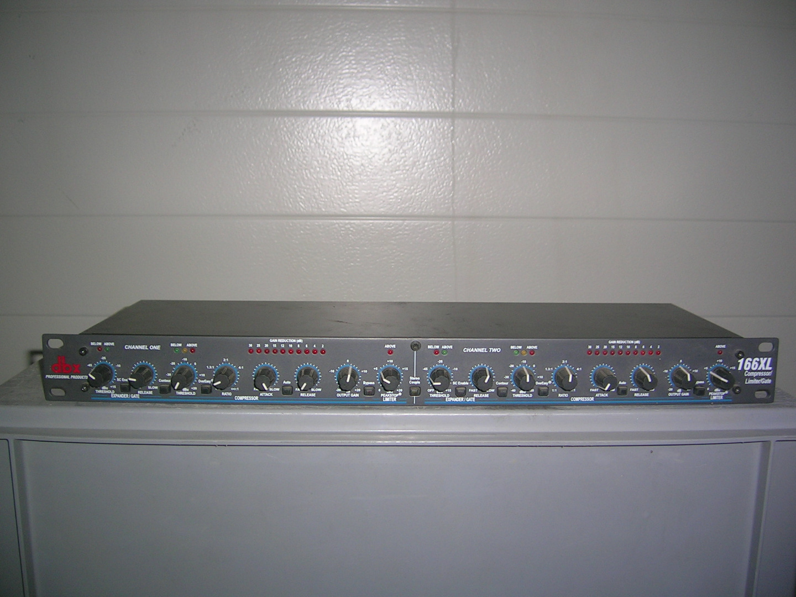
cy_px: 298
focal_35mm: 35
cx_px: 398
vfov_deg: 40.7
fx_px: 805
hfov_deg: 52.6
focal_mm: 5.4
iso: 50
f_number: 2.8
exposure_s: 1/60.1
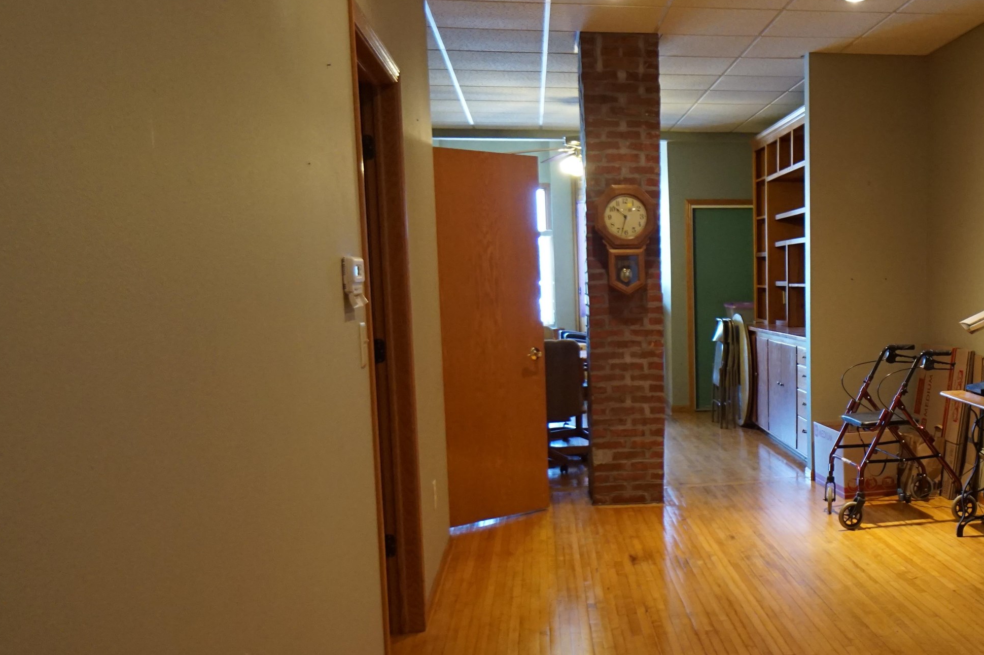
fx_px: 1038
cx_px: 756
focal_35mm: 38
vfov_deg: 34.9
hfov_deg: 48.5
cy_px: 398
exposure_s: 1/60
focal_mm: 16
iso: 1250
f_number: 4
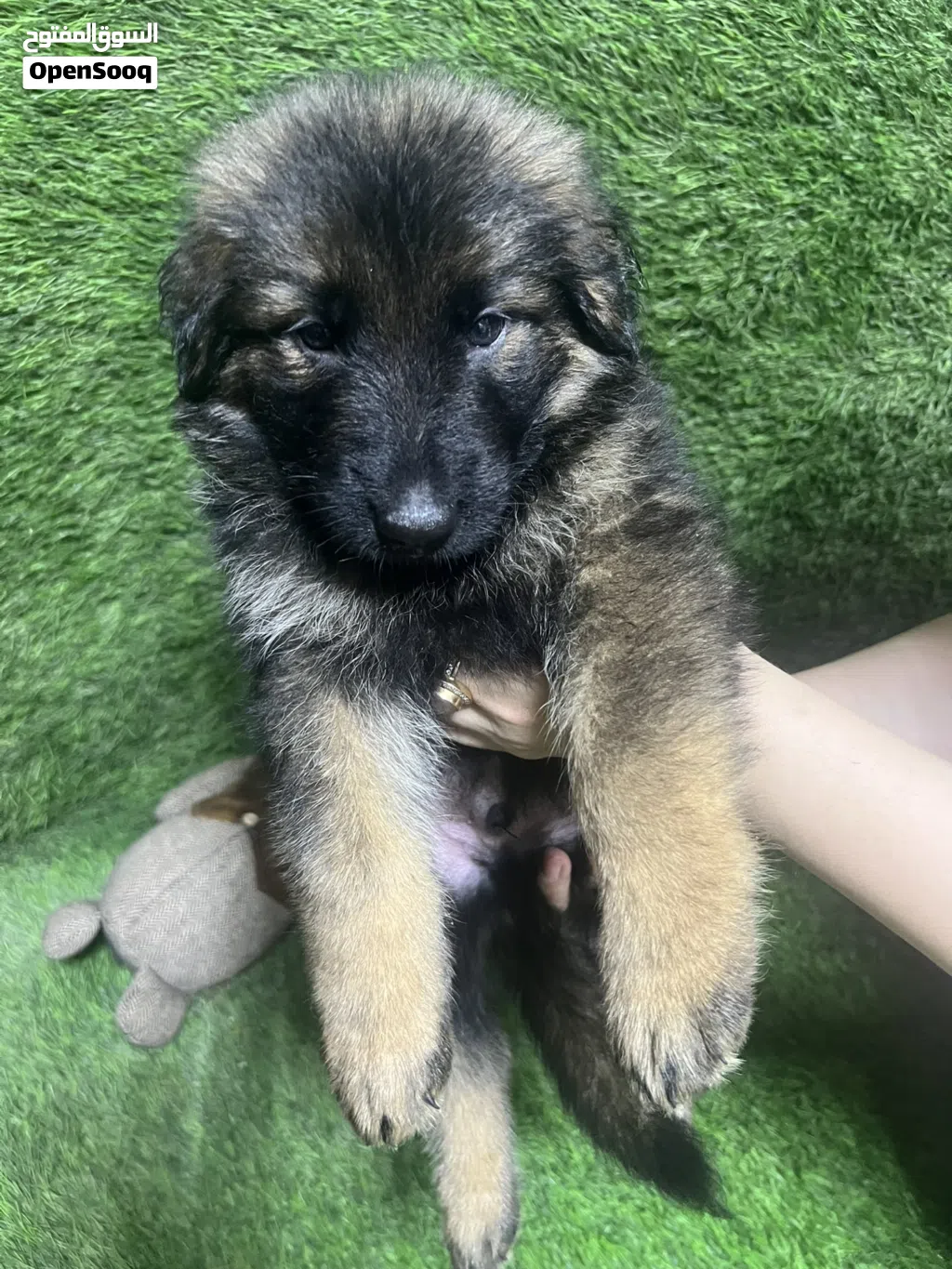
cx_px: 476
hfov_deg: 53.1
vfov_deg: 67.3
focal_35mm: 26
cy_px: 634
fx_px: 953
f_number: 1.5
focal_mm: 5.7
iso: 500
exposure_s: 1/50
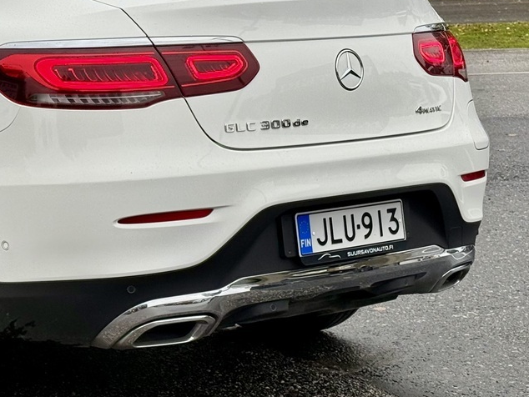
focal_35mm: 109
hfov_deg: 17.6
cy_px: 38
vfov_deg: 13.5
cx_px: -15
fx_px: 1666
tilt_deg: -3.2
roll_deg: +0.7
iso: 64
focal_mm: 6.76
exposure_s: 1/620
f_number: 1.78
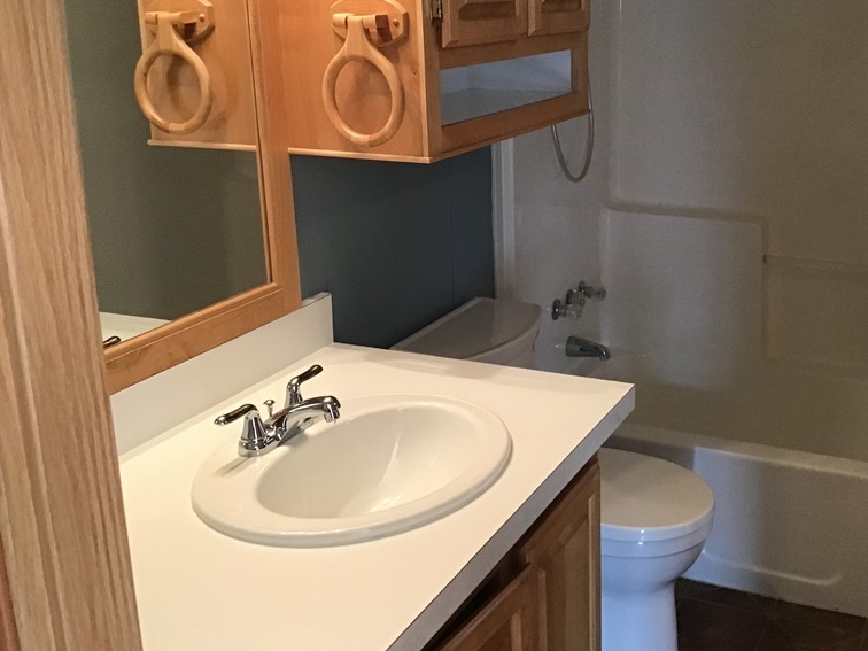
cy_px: 280
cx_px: 573
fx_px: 1053
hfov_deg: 44.2
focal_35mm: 42
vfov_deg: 34.3
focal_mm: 3.3
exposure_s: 1/30
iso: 125
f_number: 2.4
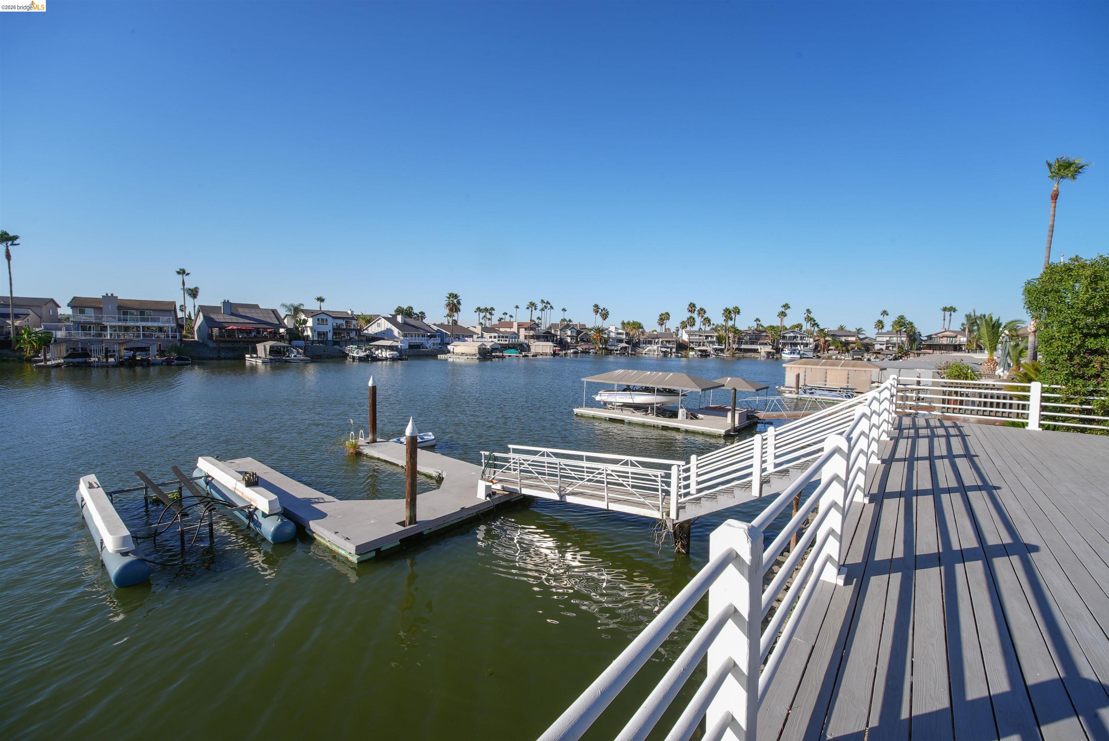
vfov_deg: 81.3
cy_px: 370
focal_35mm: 14
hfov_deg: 104.2
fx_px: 431
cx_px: 554
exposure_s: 1/40
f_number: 16
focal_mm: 14
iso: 64
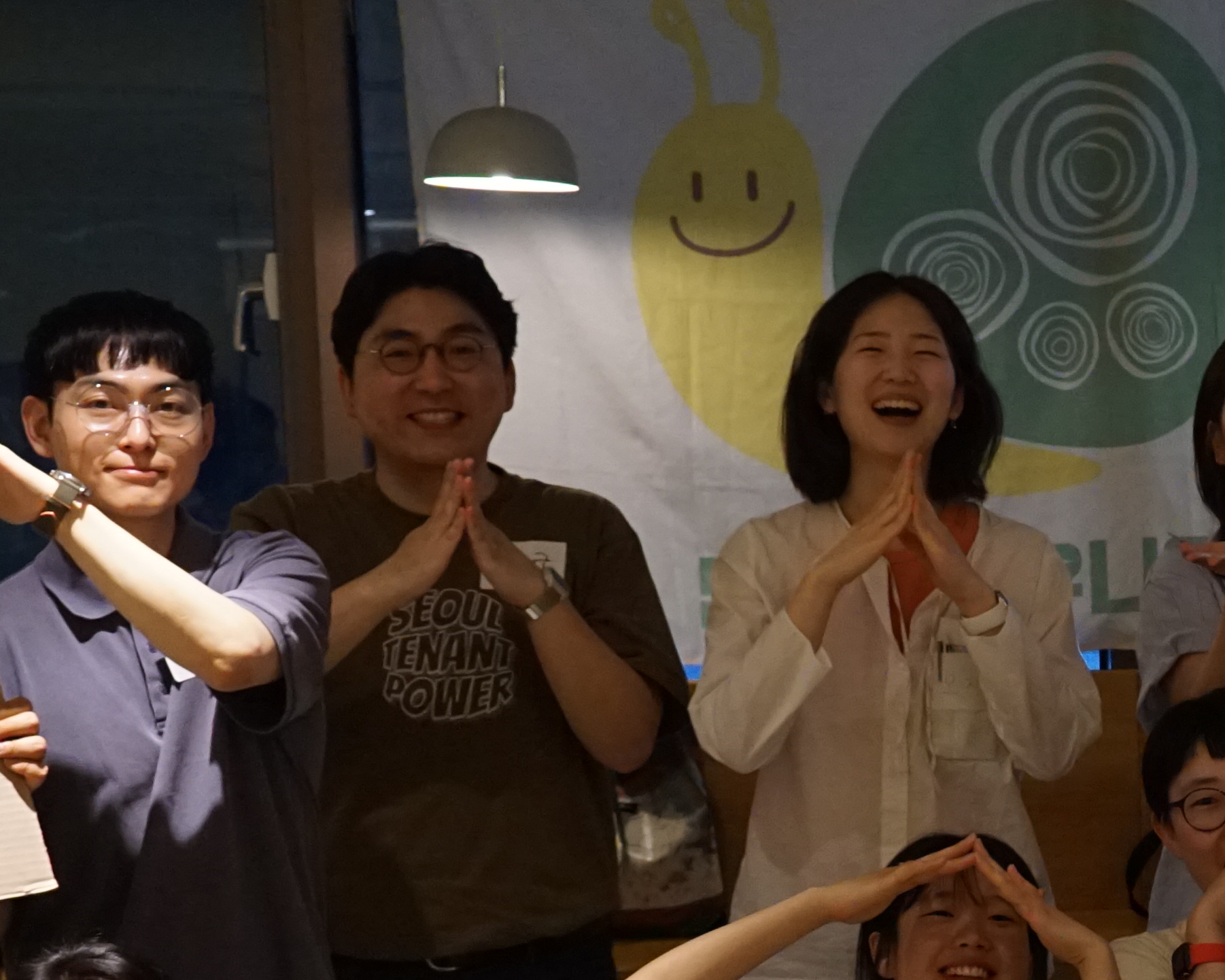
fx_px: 3671
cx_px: 1415
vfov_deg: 15.0
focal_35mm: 101
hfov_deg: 18.1
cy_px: 901
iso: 1600
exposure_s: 1/160
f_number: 3.2
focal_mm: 21.6
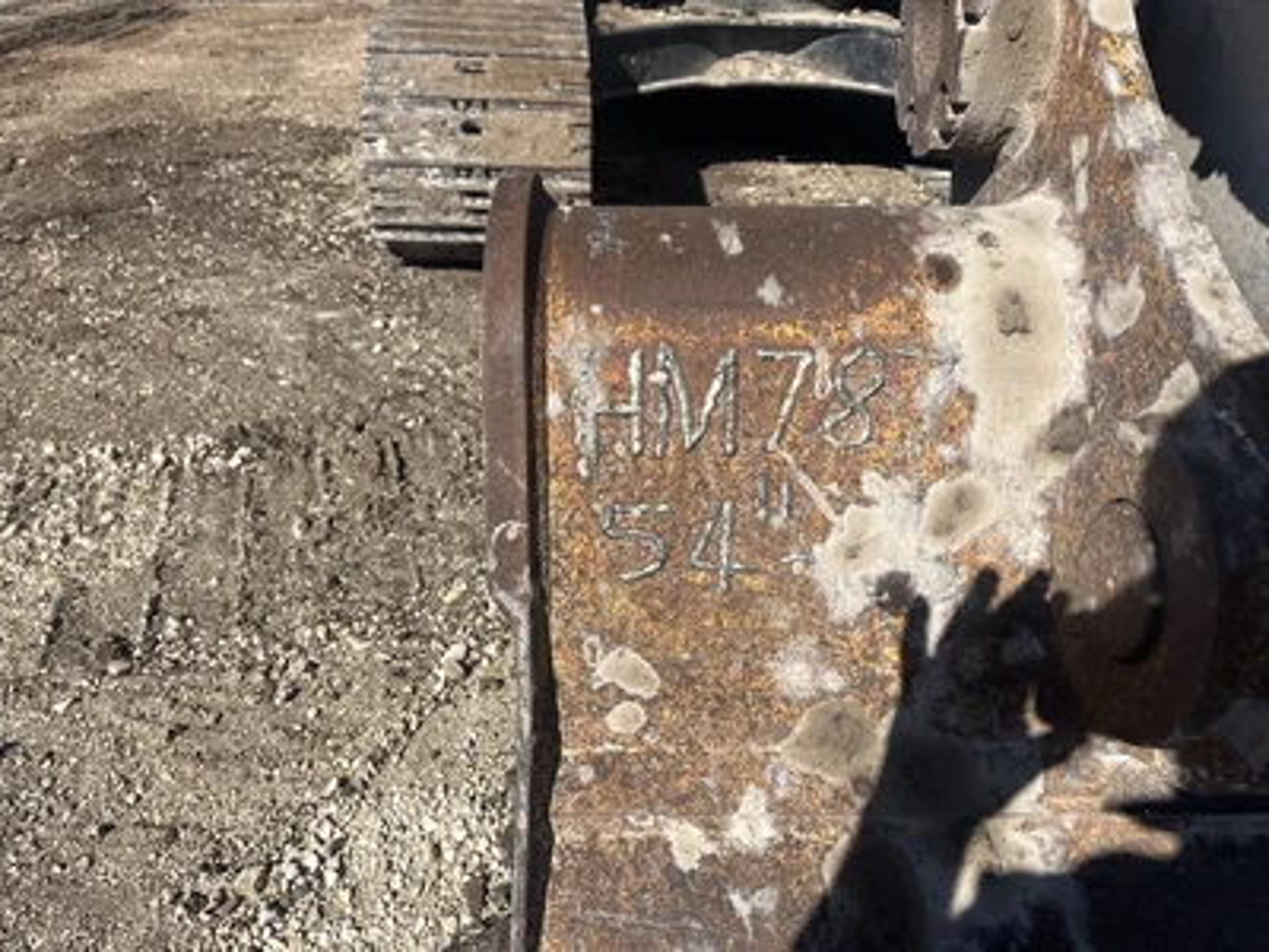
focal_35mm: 26
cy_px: 476
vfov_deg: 53.1
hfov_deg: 67.3
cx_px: 634
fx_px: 953
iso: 50
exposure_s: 1/4651
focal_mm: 5.1
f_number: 1.6
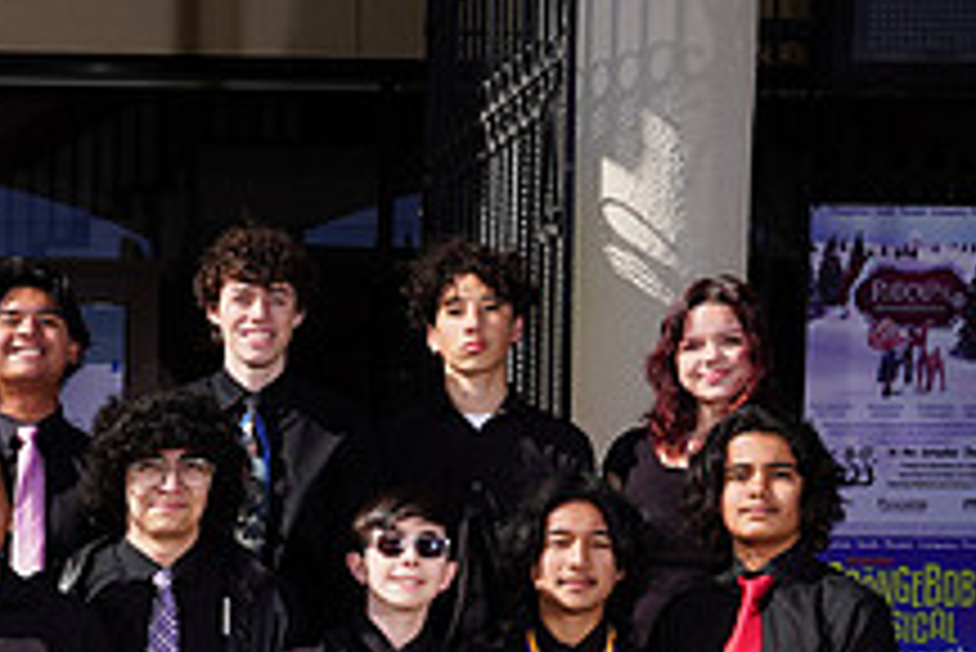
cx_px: -22
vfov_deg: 14.5
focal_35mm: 91
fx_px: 2469
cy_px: 798
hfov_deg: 21.5
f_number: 10
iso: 100
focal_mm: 34
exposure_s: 1/250
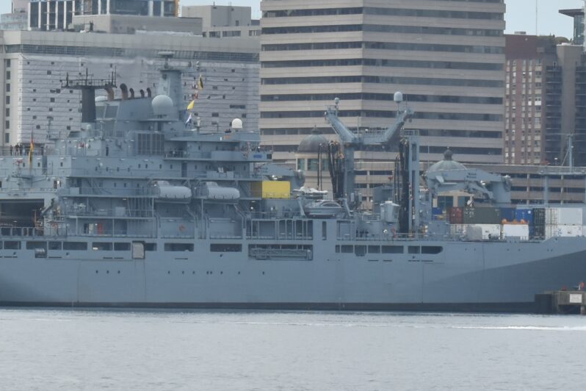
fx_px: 7048
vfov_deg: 3.2
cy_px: 180
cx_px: 65
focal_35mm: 433
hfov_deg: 4.8
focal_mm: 90
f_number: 8
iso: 500
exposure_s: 1/833
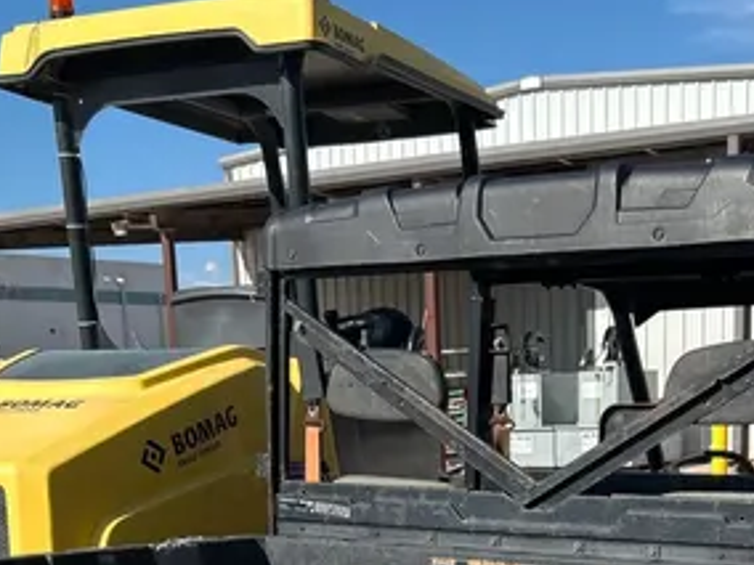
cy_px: 755
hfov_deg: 28.8
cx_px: 486
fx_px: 1459
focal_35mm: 67
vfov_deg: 20.0
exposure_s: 1/4444
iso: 50
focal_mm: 5.7
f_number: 1.5
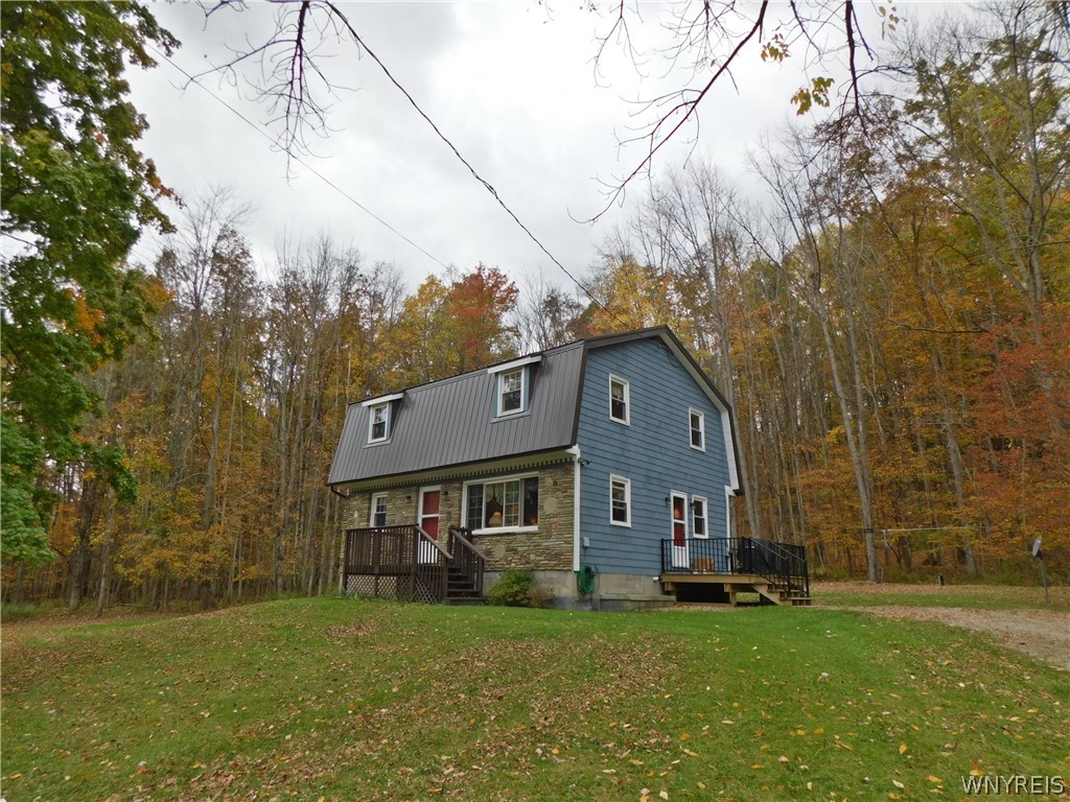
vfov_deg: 58.9
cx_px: 535
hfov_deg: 73.9
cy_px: 401
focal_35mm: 23
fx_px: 711
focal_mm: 4
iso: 125
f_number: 3
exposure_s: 1/500
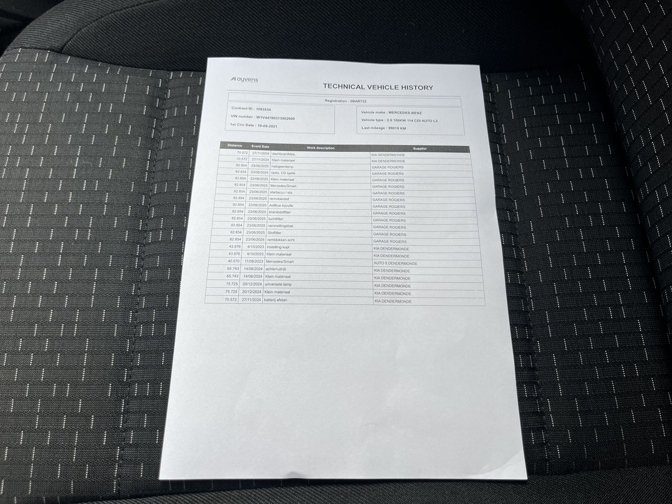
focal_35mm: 26
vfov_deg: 53.1
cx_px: 336
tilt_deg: -68.7
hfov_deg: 67.3
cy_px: 252
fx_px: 505
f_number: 1.6
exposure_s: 1/122
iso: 32
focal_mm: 5.1
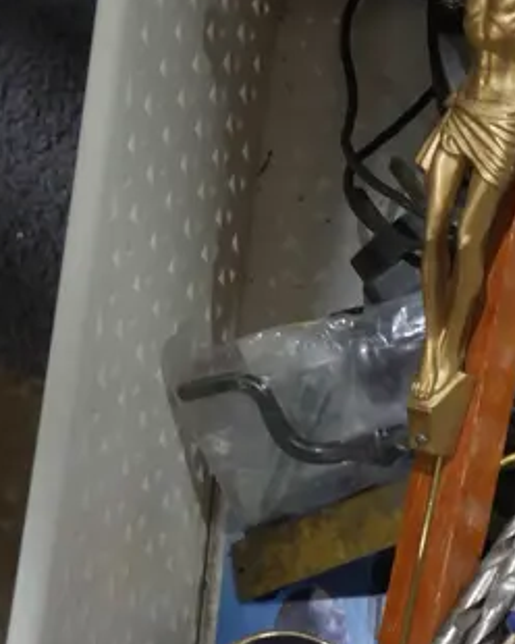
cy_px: 324
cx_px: 706
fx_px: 2458
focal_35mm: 129
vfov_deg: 14.9
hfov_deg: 11.6
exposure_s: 1/60
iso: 800
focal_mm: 20
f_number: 5
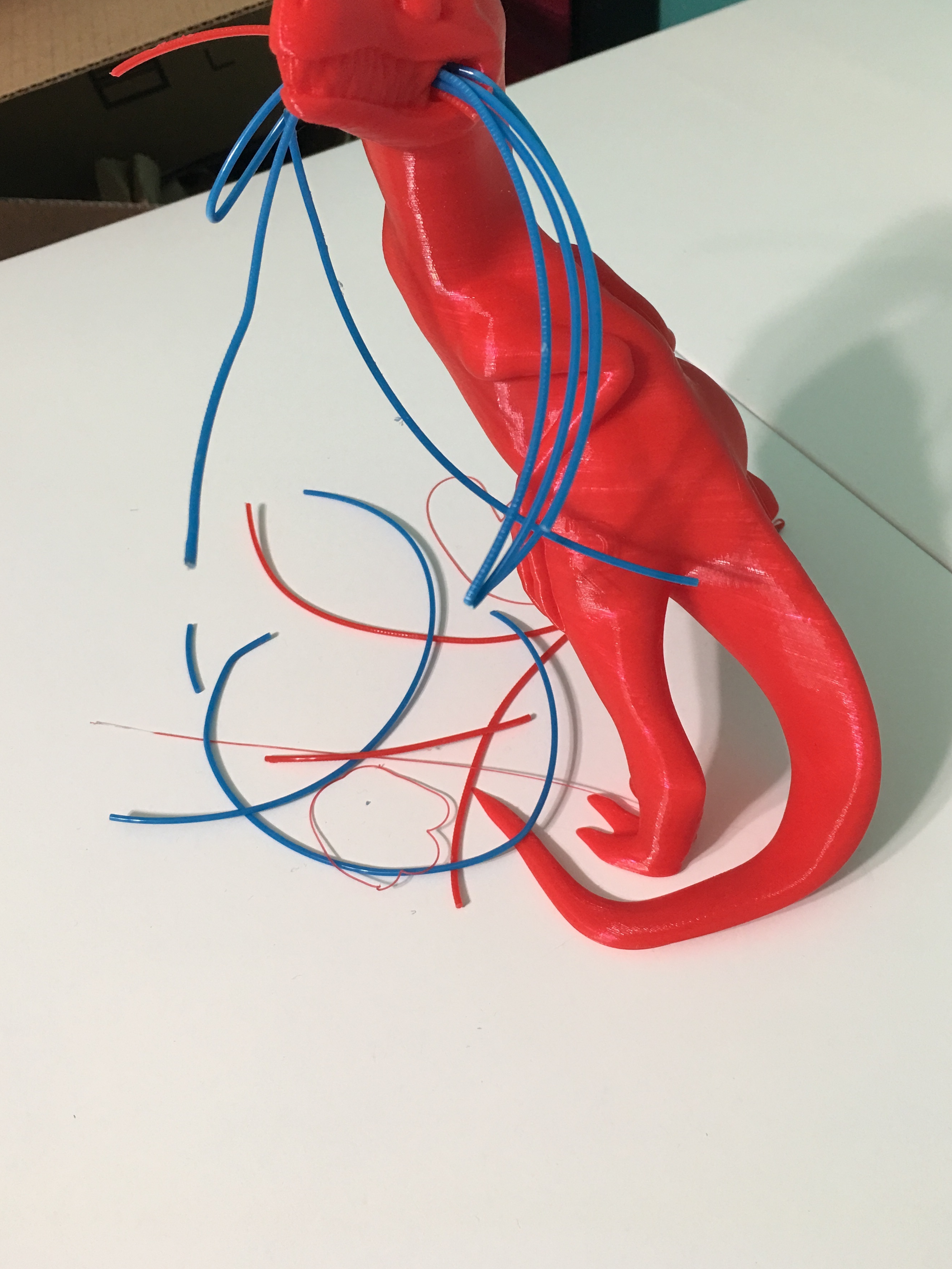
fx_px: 1210
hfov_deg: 42.9
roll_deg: +9.7
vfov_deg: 55.3
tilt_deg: -43.9
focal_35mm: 33
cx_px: 469
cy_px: 576
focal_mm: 4.15
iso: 50
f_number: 2.2
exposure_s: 1/15
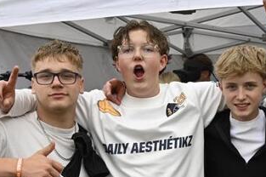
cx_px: 235
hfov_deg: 25.9
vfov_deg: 17.3
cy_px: 198
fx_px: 561
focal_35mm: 76
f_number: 5.6
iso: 110
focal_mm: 24
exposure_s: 1/125
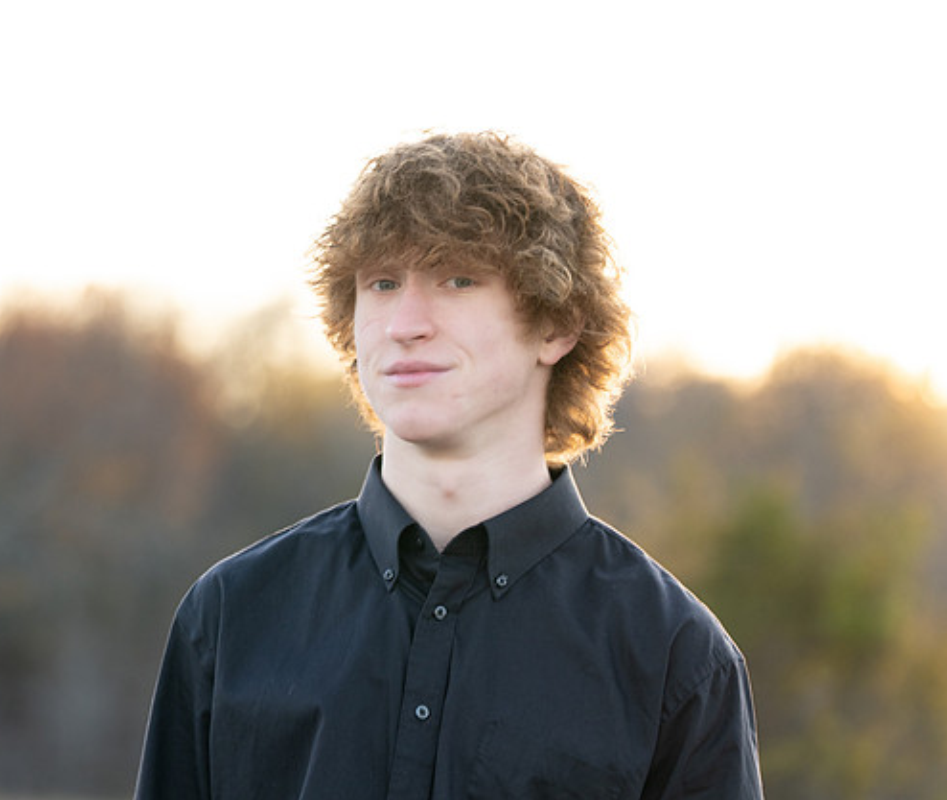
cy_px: 366
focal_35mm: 146
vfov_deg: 10.9
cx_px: 301
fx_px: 4182
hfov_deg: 12.9
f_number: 2.8
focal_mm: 100
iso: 400
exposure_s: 1/320
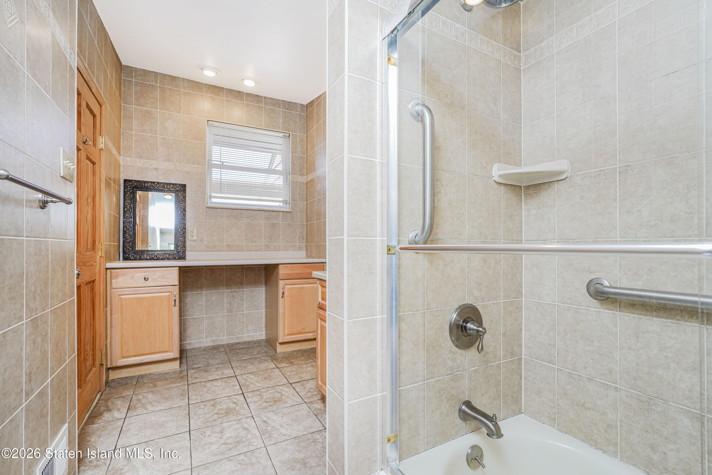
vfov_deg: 72.1
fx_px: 326
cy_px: 238
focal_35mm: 16
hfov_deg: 95.0
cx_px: 356
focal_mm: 16.5
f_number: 4.5
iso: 64
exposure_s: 1/40
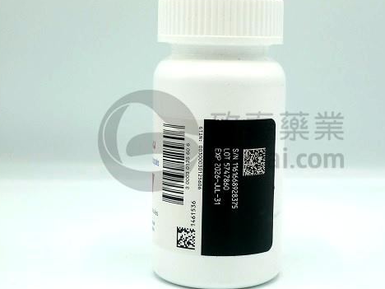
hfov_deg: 25.3
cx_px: 221
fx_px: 856
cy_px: 141
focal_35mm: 77
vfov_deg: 19.1
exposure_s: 1/160
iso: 80
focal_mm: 12.8
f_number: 2.8
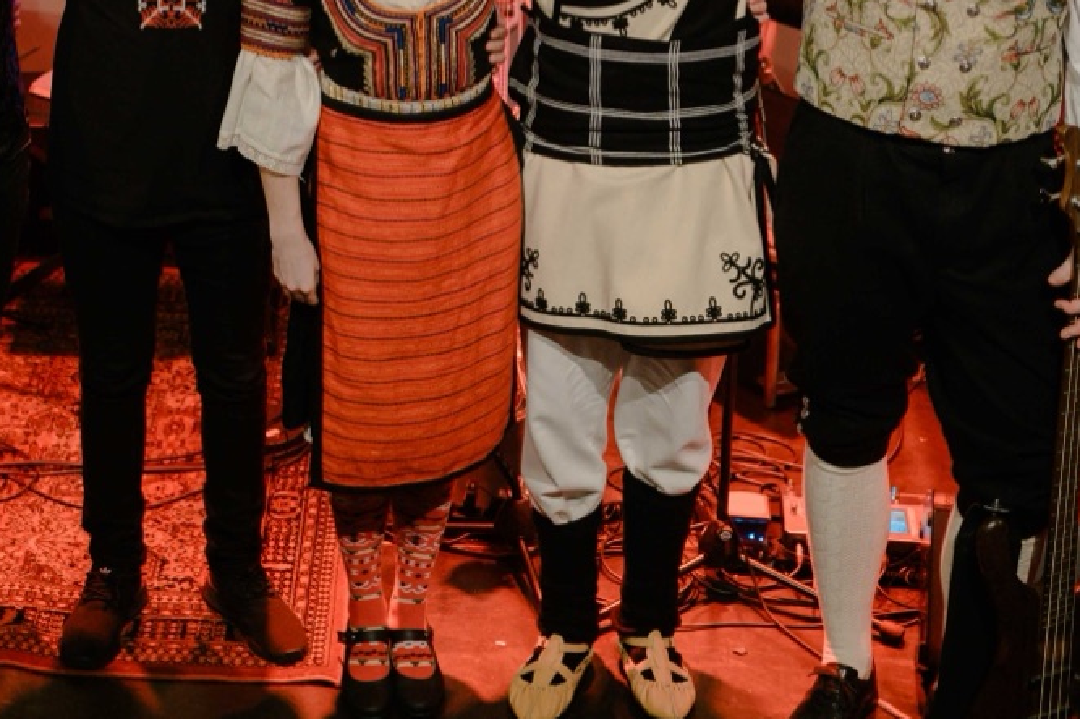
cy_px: -2
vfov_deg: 14.9
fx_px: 2699
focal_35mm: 90
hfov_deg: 22.4
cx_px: 257
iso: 1250
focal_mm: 40
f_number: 2
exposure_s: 1/200
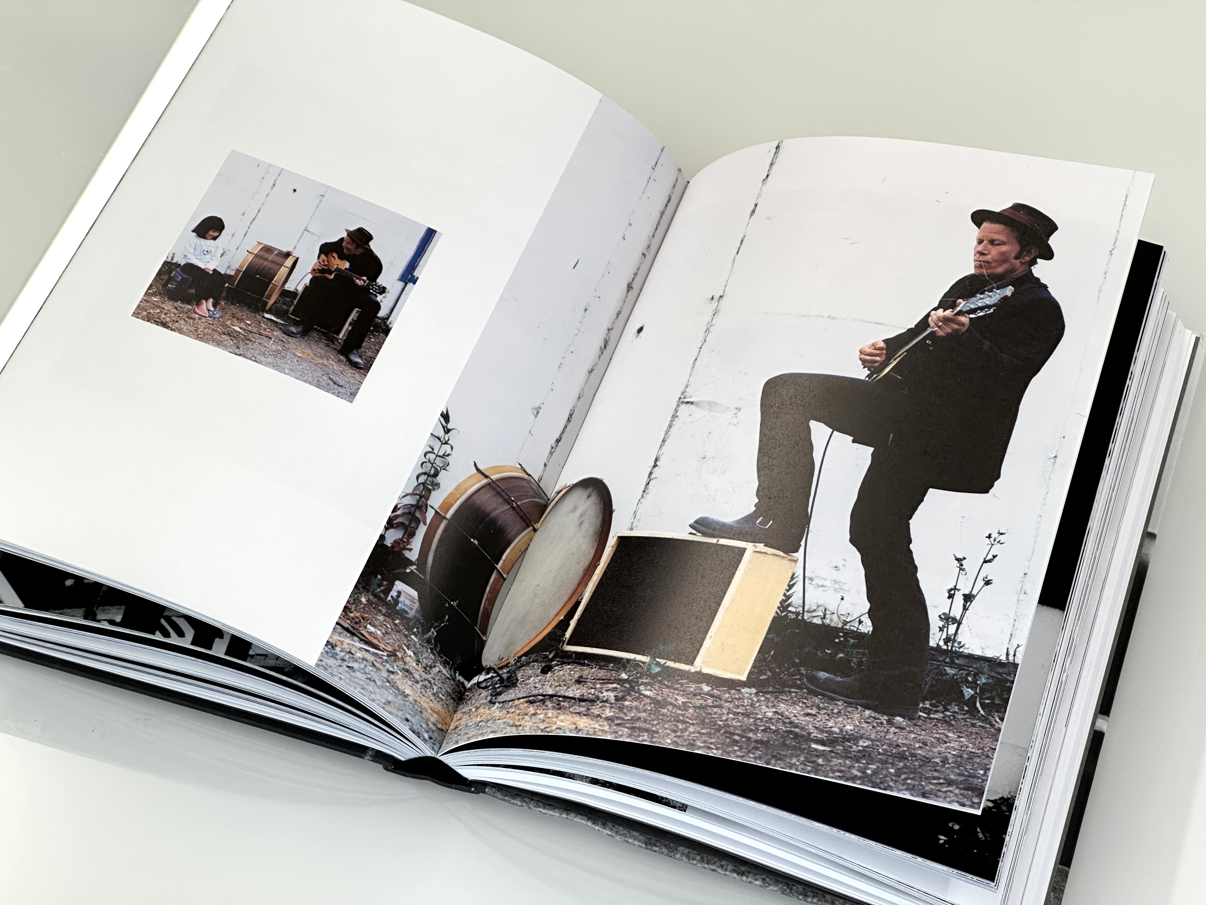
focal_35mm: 77
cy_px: 452
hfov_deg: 25.3
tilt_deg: -51.3
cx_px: 603
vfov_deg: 19.1
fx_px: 2683
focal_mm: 9
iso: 125
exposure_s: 1/100
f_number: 2.8
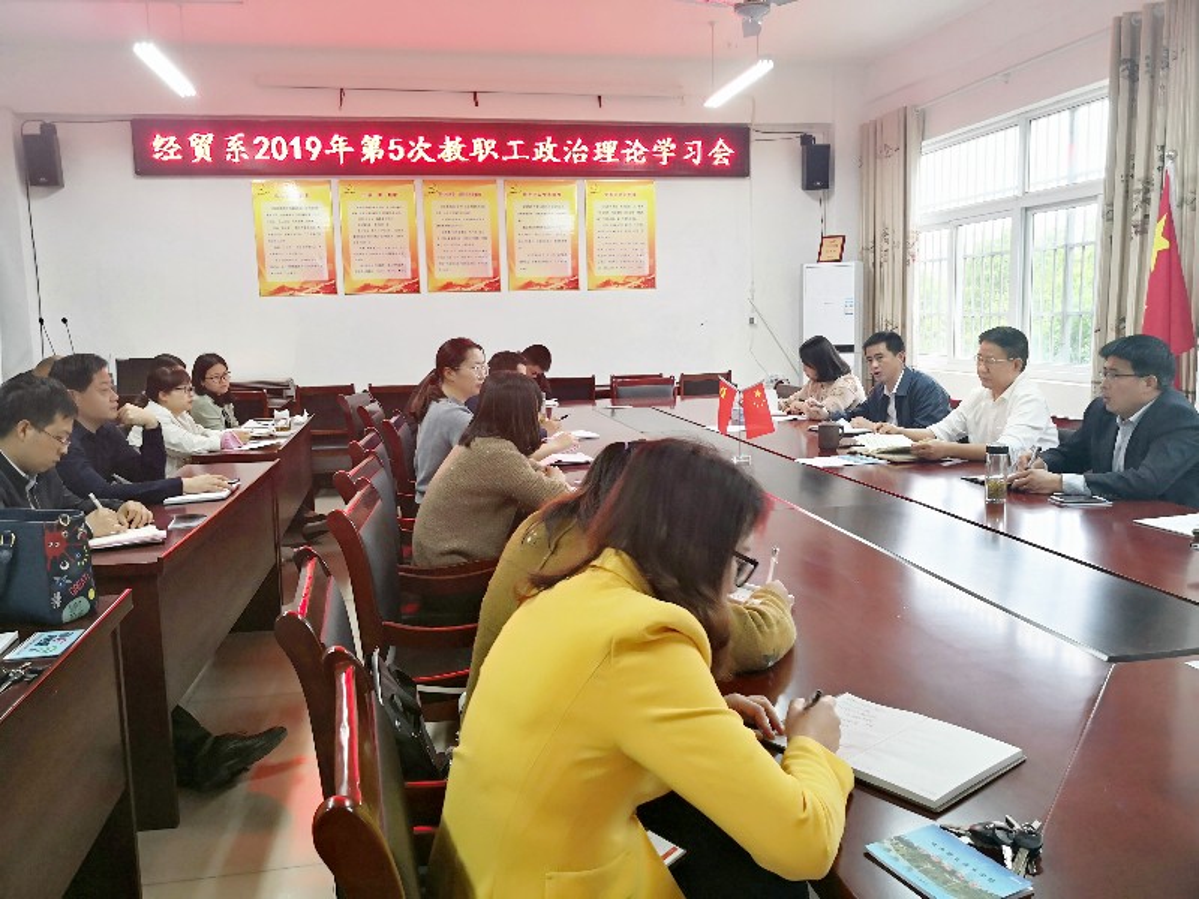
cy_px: 450
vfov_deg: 51.4
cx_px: 600
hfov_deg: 65.3
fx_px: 935
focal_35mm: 27
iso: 125
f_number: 1.6
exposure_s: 1/50
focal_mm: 3.95
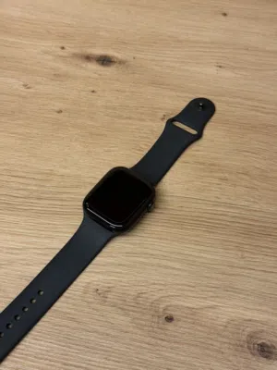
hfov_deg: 30.3
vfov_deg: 39.7
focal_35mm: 48
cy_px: 185
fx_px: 512
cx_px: 138
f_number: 1.78
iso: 100
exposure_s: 1/50
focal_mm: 6.76
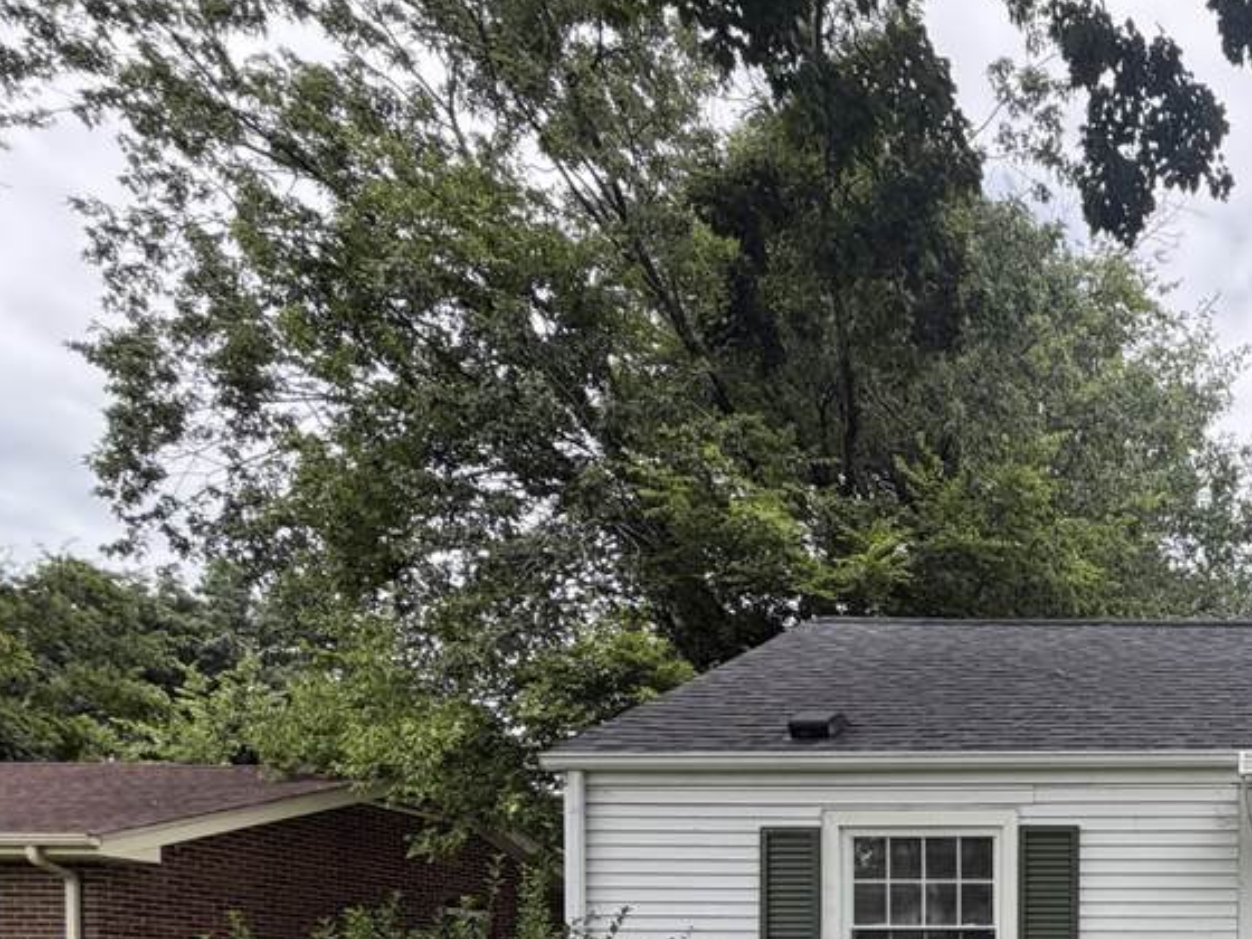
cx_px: 1337
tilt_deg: +0.2
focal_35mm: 32
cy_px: 1026
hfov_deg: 44.9
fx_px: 1157
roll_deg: +1.7
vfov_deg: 37.3
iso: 40
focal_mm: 2.22
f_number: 2.2
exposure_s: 1/770
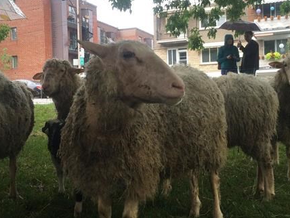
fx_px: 369
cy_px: 105
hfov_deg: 42.9
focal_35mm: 44
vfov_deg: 32.9
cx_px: 138
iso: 64
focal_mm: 4.15
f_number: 2.2
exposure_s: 1/120
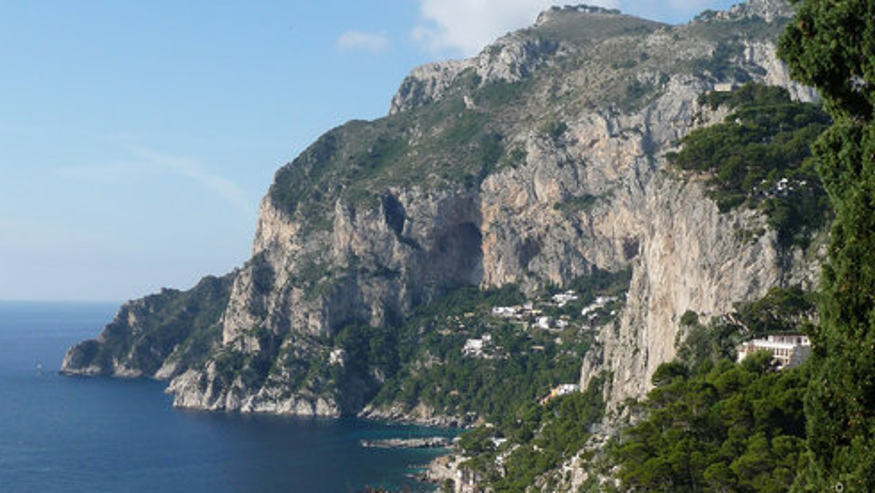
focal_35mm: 60
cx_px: 436
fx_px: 1393
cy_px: 219
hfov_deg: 34.9
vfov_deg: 20.1
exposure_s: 1/800
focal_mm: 6.7
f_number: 3.9
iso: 100
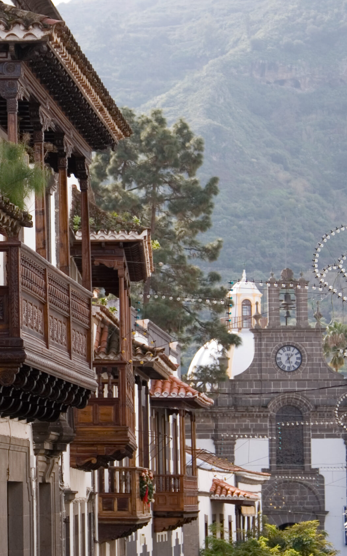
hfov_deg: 9.4
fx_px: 2103
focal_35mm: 139
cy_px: 276
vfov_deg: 15.0
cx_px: 74
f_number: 5.6
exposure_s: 1/160
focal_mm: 60
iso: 100
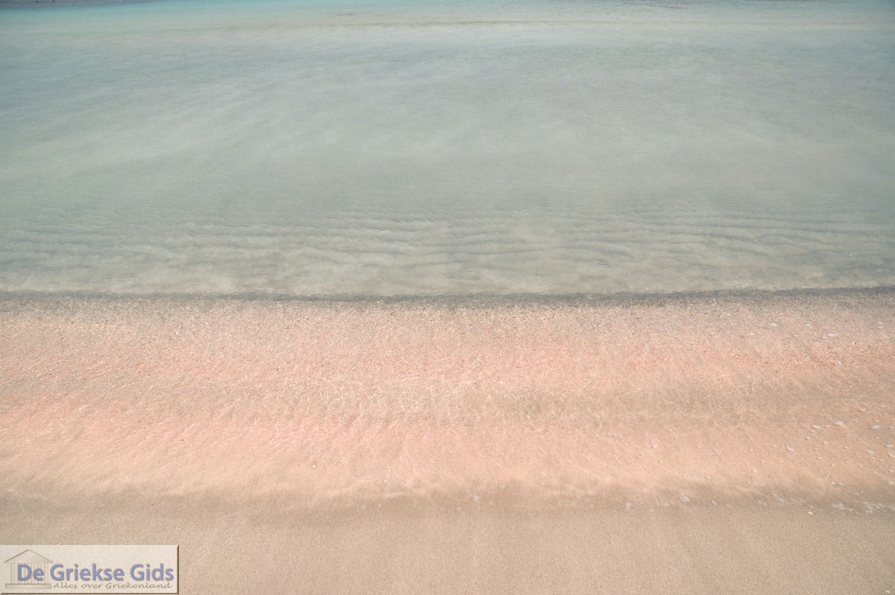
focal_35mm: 27
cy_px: 298
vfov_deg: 47.8
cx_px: 448
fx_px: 670
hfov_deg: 67.4
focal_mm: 18
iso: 200
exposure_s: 1/2500
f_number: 5
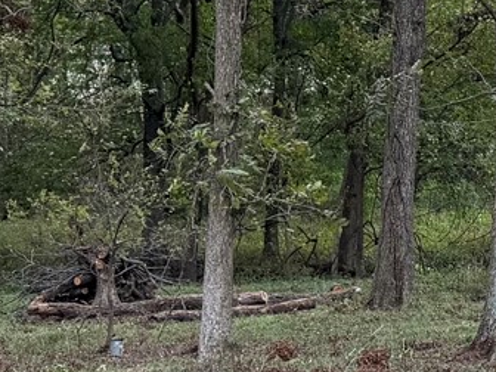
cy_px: -133
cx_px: 991
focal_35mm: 137
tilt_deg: +6.9
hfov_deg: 12.6
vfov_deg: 10.6
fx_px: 1963
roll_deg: +0.8
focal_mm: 6.76
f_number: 1.78
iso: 100
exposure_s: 1/849
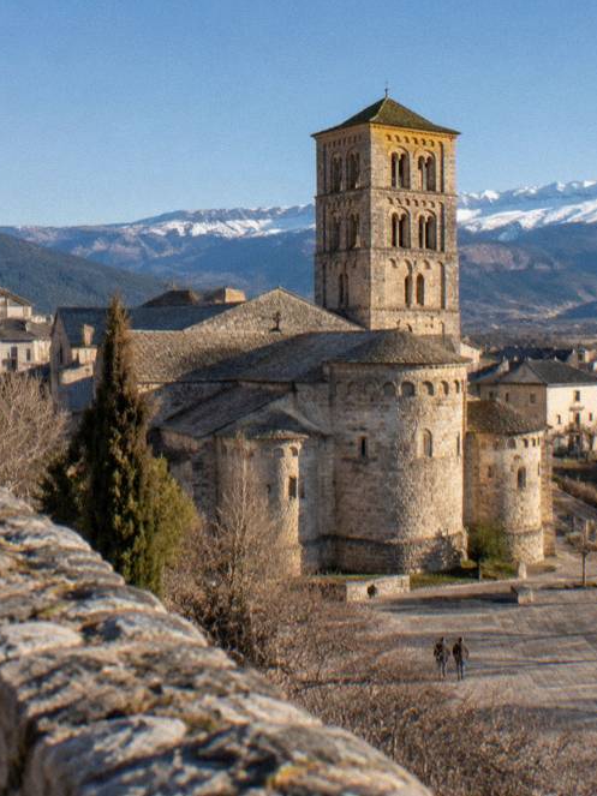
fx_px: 1334
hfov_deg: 24.2
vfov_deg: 33.2
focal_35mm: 58
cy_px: 397
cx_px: 581
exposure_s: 1/100
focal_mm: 40
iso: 200
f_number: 11
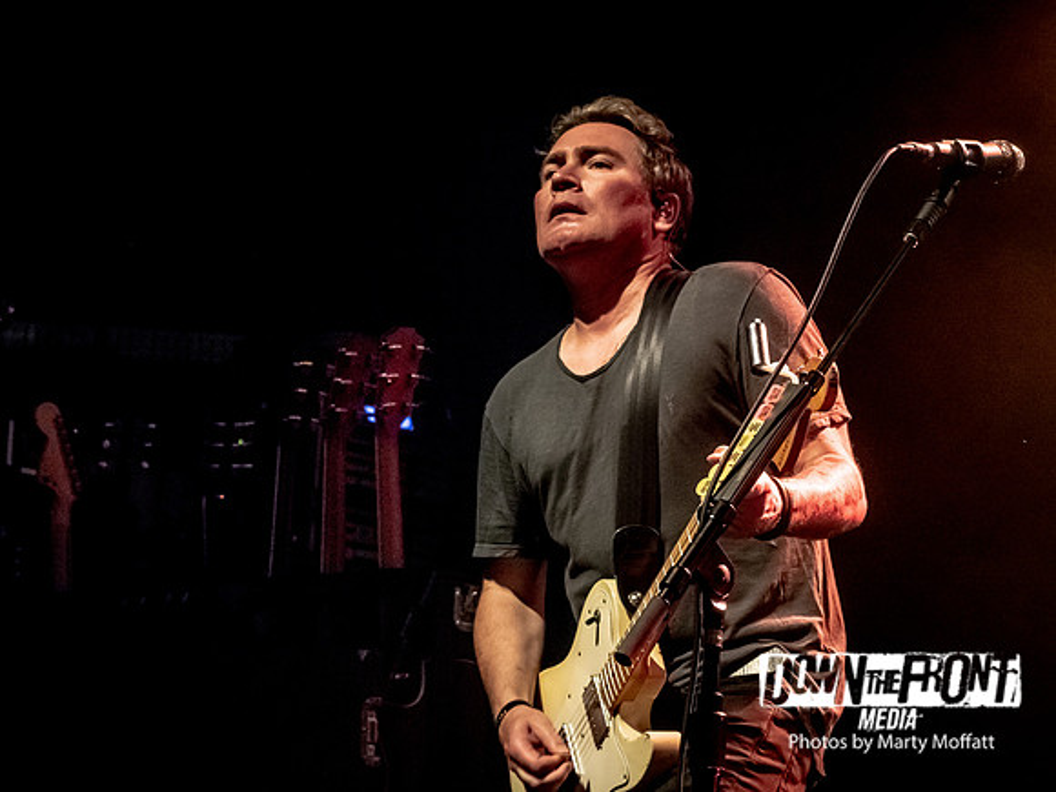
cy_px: 337
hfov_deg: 21.3
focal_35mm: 92
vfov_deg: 16.1
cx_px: 575
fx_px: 2803
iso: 1600
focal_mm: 40
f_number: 4.5
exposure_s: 1/160
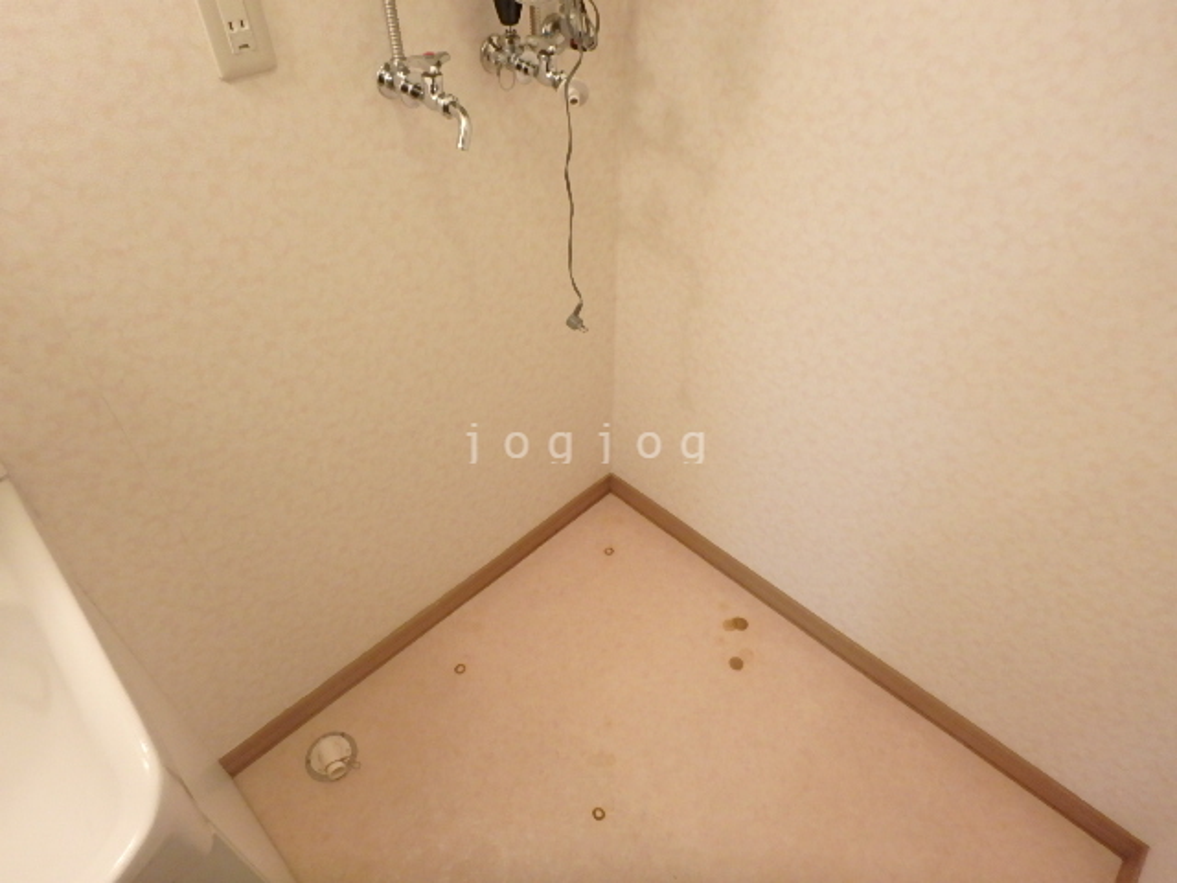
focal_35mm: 21
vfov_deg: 63.4
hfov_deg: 79.0
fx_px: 714
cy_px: 442
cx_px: 588
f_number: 3.5
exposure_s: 1/30
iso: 500
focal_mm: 3.7
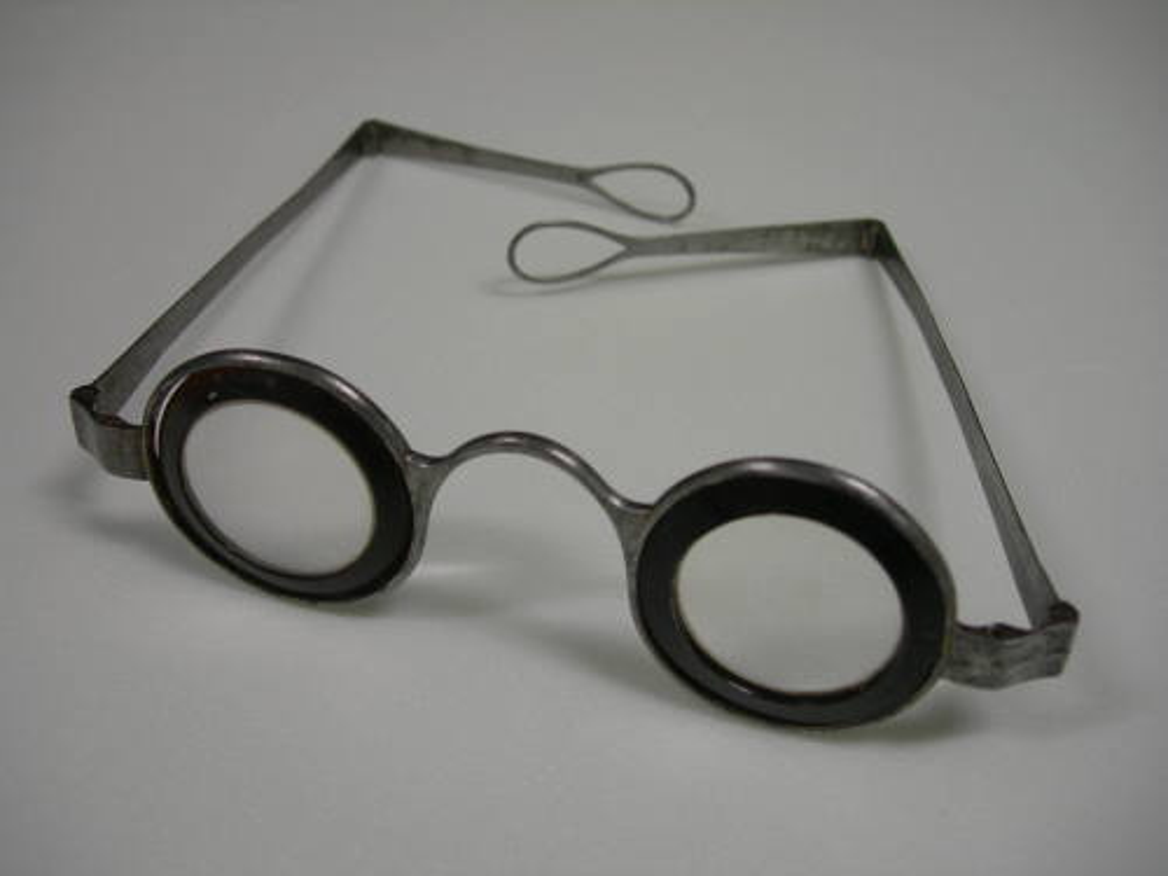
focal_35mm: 38
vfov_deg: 37.7
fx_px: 1282
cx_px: 584
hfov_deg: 49.0
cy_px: 438
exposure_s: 1/9.3
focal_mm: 7.8
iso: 50
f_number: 2.8
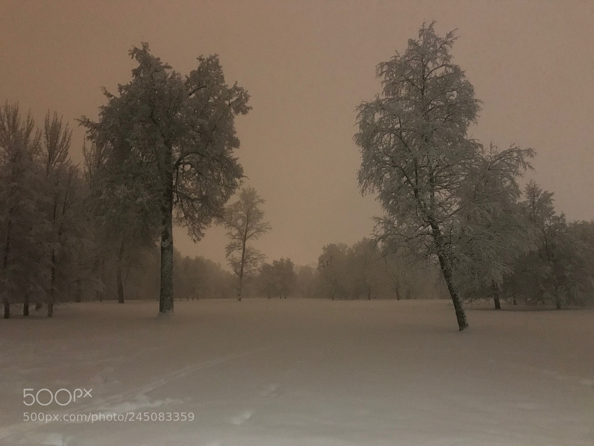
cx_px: 297
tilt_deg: +8.9
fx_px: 480
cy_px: 223
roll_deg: +1.2
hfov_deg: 63.4
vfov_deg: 49.7
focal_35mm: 28
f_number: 1.8
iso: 125
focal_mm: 3.99
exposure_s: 1/4
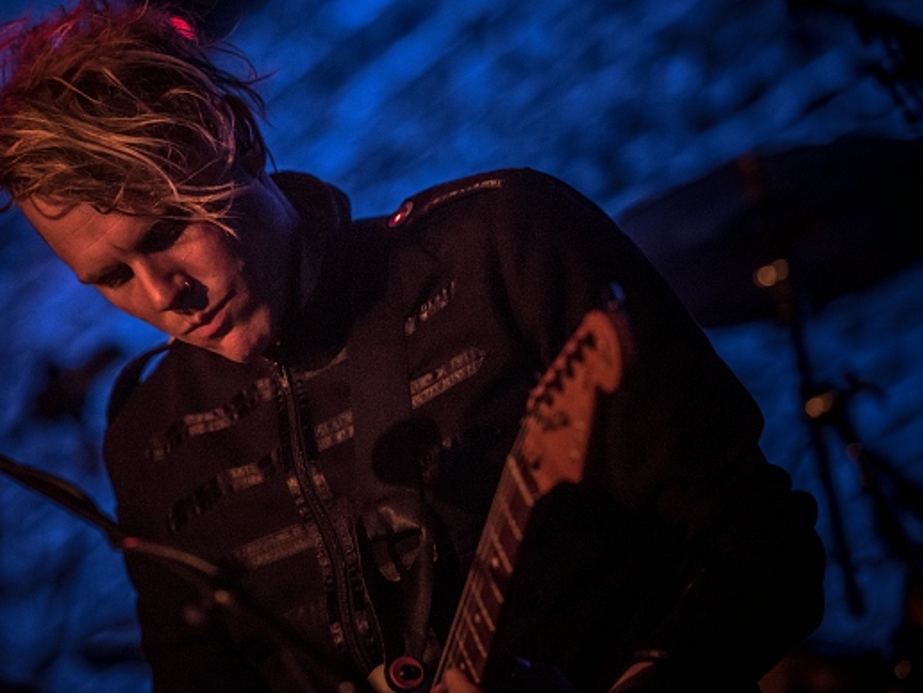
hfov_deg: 8.9
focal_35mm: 221
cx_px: 318
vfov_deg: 6.7
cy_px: 280
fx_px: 5894
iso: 3200
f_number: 2.8
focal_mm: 165
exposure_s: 1/80
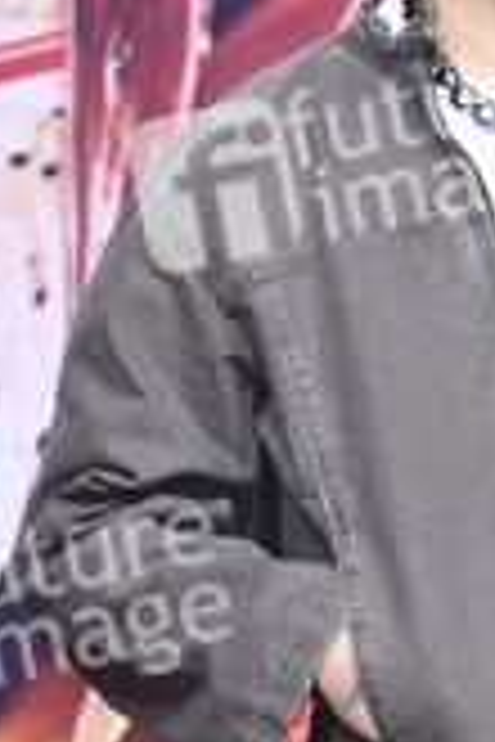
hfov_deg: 4.5
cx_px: 490
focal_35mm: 303
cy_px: 391
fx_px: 6249
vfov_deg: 6.8
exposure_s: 1/250
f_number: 5.6
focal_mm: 125
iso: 400
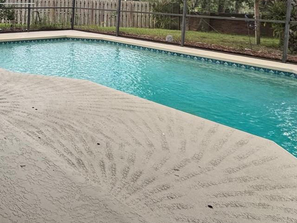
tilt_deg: -3.8
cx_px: -22
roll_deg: -3.0
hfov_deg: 42.5
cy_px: -5
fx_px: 300
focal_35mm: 35
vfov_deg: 36.2
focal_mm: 2.22
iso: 40
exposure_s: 1/295
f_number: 2.2
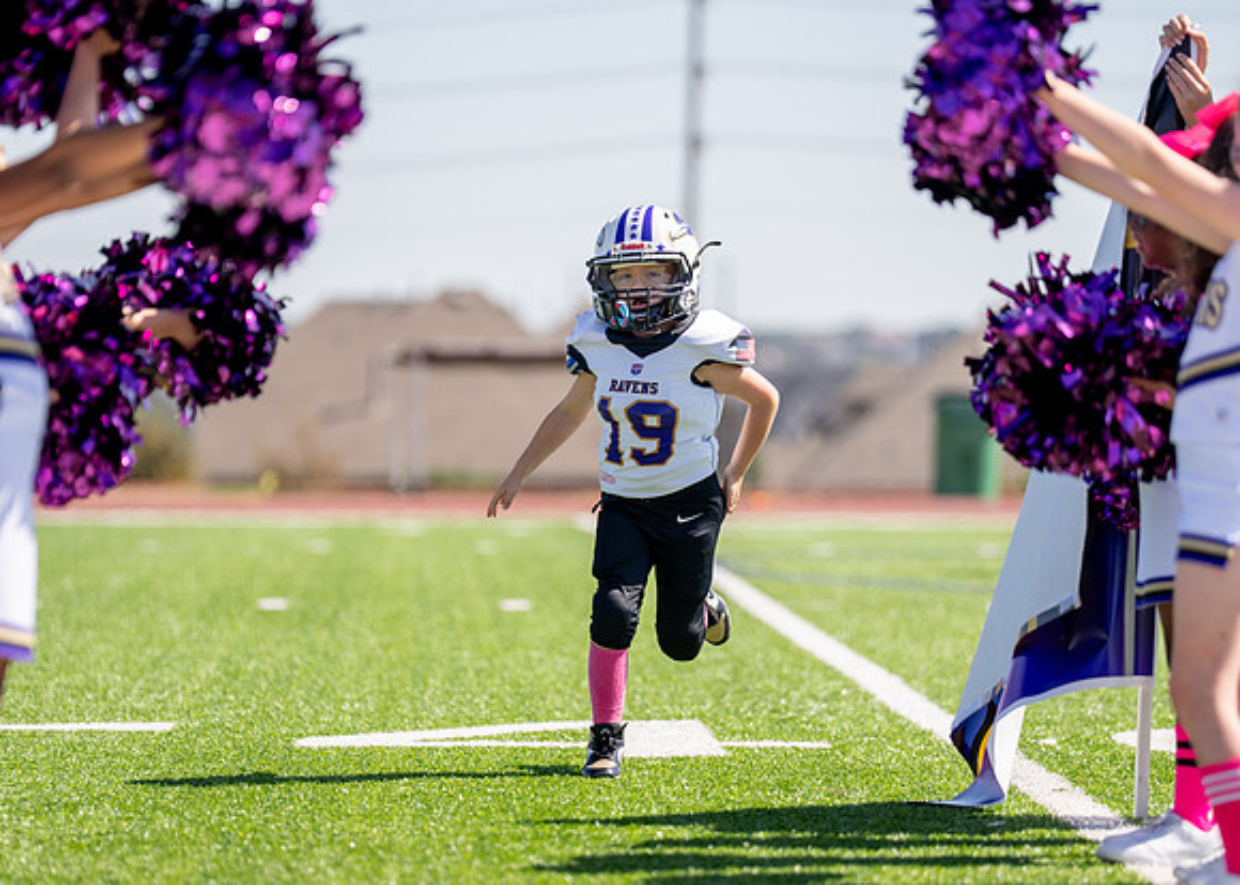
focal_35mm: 214
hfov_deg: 9.4
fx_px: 7545
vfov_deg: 6.7
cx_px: 588
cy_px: 507
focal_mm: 175
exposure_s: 1/2500
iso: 160
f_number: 2.8
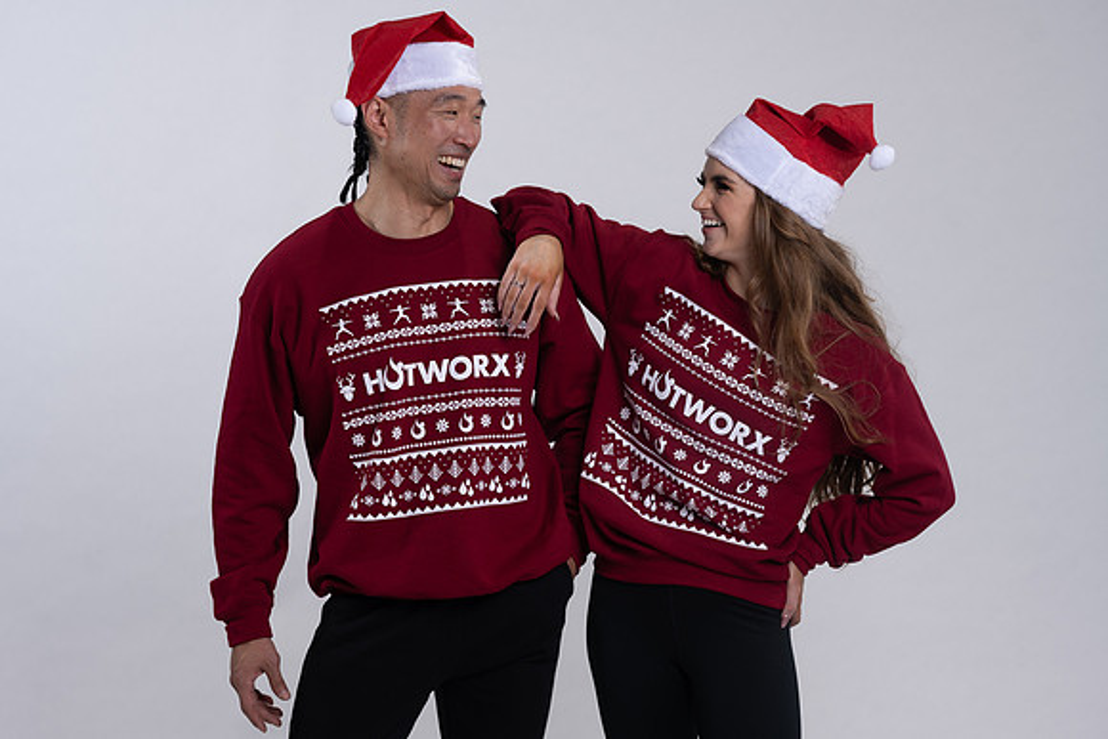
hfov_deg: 23.9
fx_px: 2617
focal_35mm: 85
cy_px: 370
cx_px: 554
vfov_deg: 16.1
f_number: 4
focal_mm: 85
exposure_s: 1/125
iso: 125
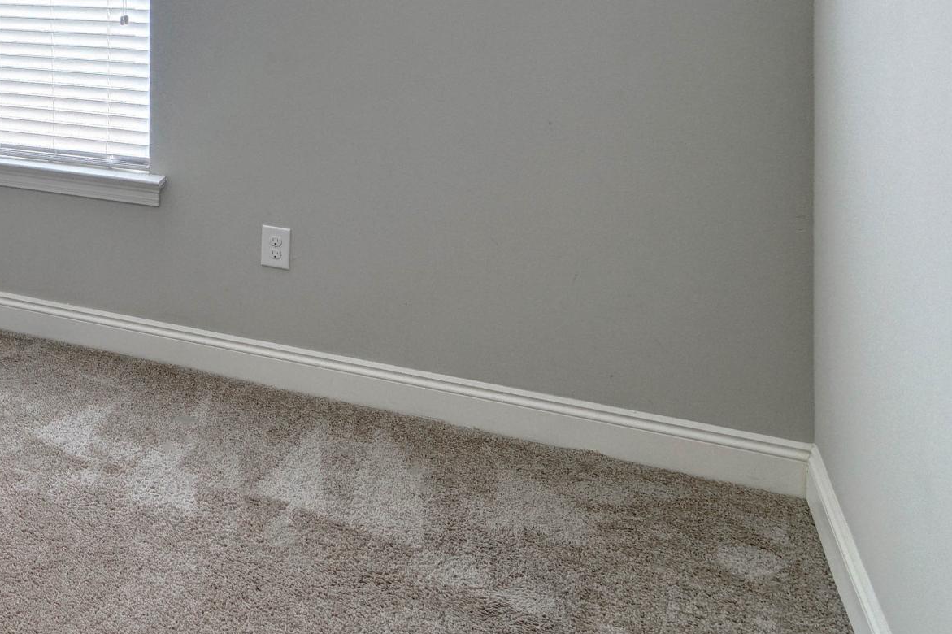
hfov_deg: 34.7
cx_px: -261
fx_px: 1084
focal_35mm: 41
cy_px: -59
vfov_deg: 29.5
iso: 400
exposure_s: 1/60
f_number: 7.1
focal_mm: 11
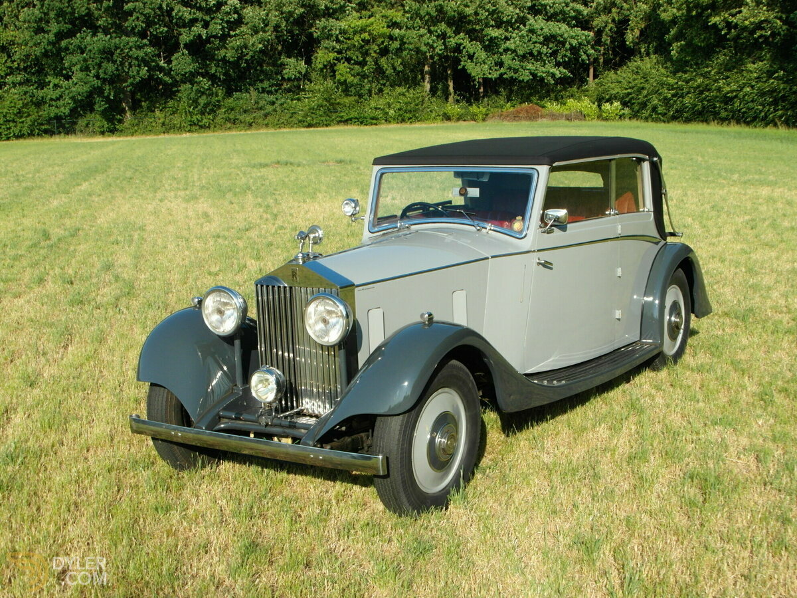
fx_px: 1197
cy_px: 299
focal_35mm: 52
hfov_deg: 36.8
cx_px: 398
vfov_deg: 28.0
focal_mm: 9.2
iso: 100
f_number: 4.2
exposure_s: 1/500
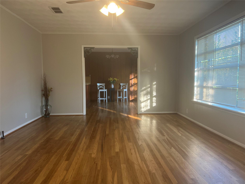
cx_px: 122
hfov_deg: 67.3
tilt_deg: -4.5
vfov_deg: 53.1
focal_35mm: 26
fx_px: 184
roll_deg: -0.2
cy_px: 92
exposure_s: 1/60
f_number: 1.5
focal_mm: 5.7
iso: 80
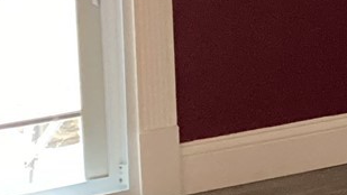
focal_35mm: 175
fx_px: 1611
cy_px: -205
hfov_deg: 10.5
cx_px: 849
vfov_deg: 6.7
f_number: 2.4
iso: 400
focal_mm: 3.3
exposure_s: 1/60
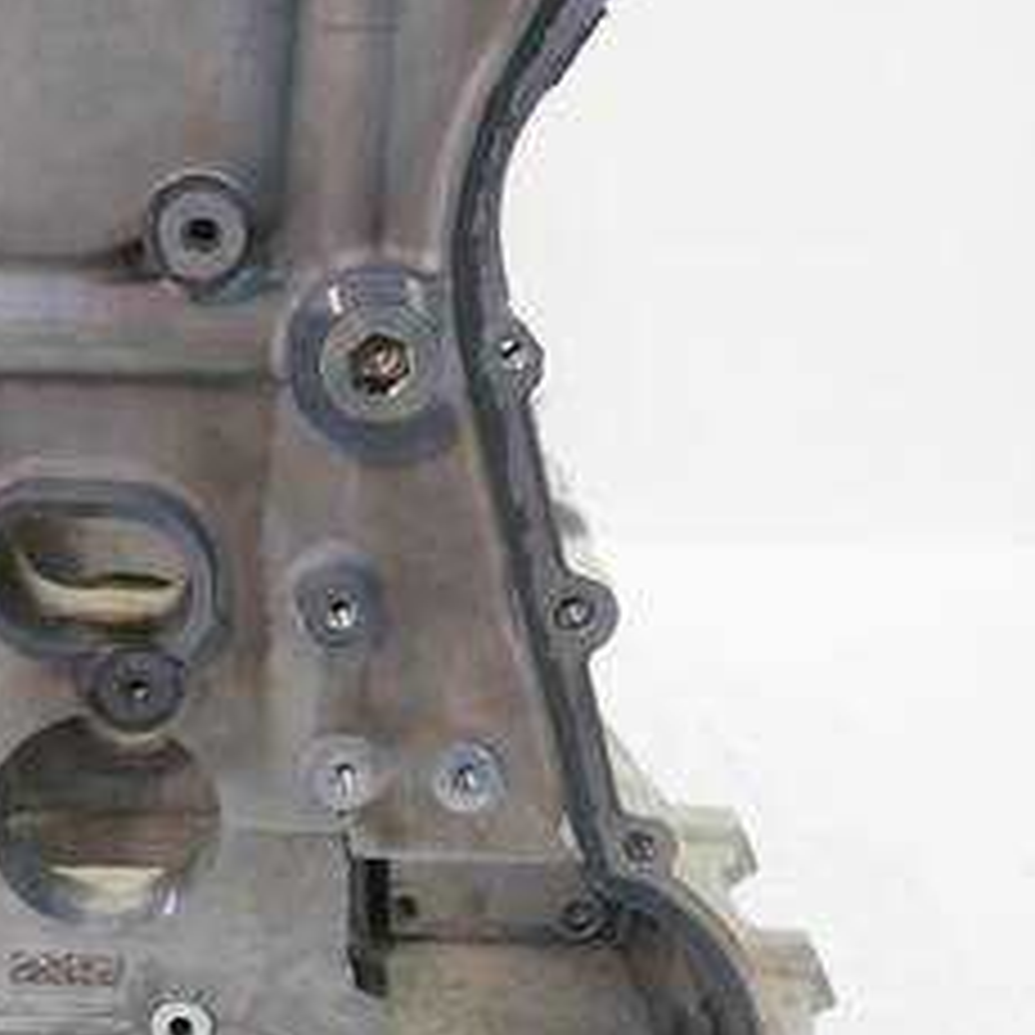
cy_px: 428
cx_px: 256
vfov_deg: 35.3
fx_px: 1624
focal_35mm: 48
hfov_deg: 34.6
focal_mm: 13
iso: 320
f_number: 3.6
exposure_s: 1/60
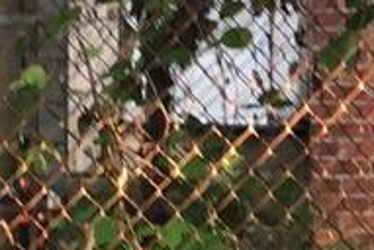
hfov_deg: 8.5
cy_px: 320
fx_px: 2362
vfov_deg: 6.0
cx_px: 779
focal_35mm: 227
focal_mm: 4.15
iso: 25
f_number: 2.2
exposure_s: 1/30
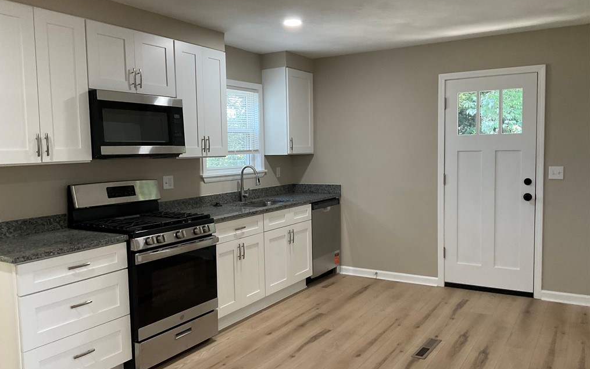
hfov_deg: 61.2
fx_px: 499
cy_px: 187
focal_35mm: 31
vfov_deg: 40.6
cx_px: 293
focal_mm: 3
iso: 80
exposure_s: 1/60
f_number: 1.8
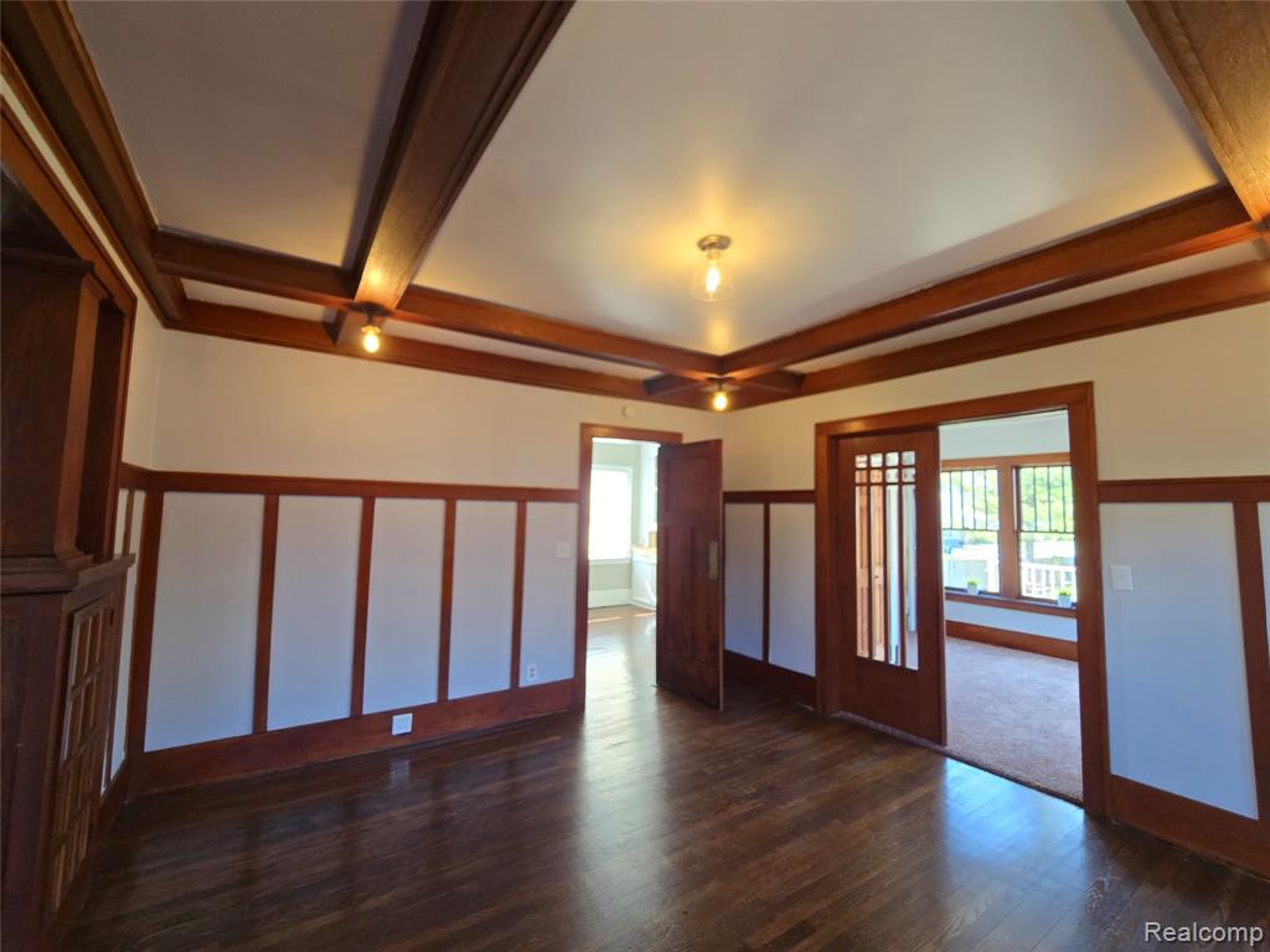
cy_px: 476
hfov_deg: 106.2
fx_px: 477
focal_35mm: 13
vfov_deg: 89.9
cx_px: 635
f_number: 2.2
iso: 160
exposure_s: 1/60
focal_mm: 2.2
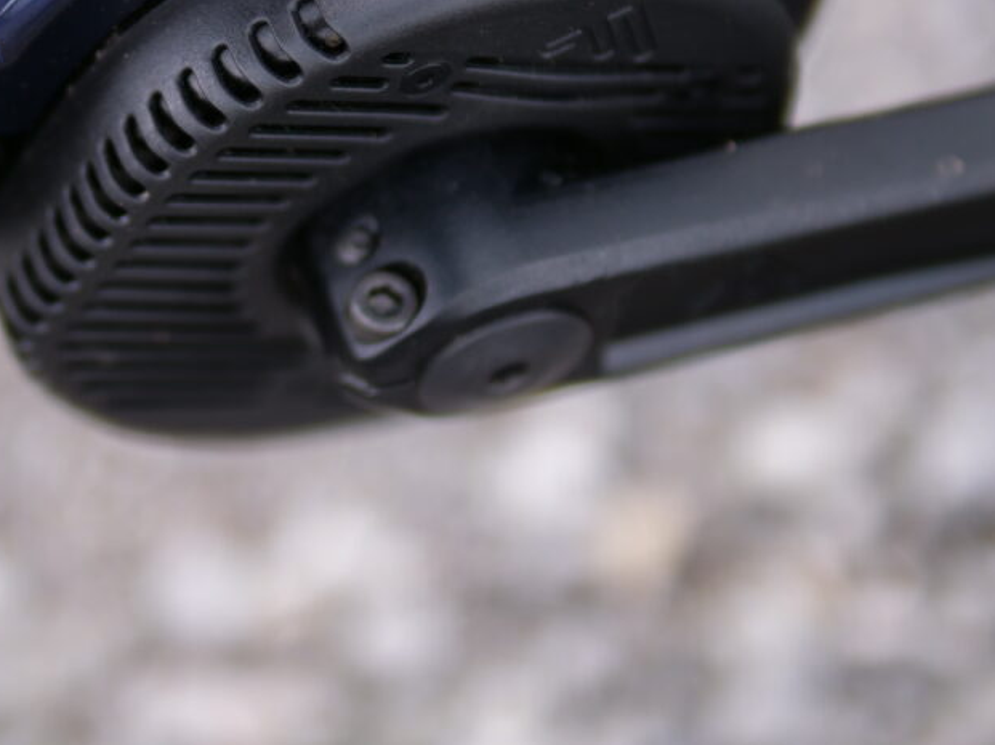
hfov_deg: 19.7
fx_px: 2844
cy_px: 191
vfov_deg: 14.9
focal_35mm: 99
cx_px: 210
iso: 200
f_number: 1.4
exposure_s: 1/1000
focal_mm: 30
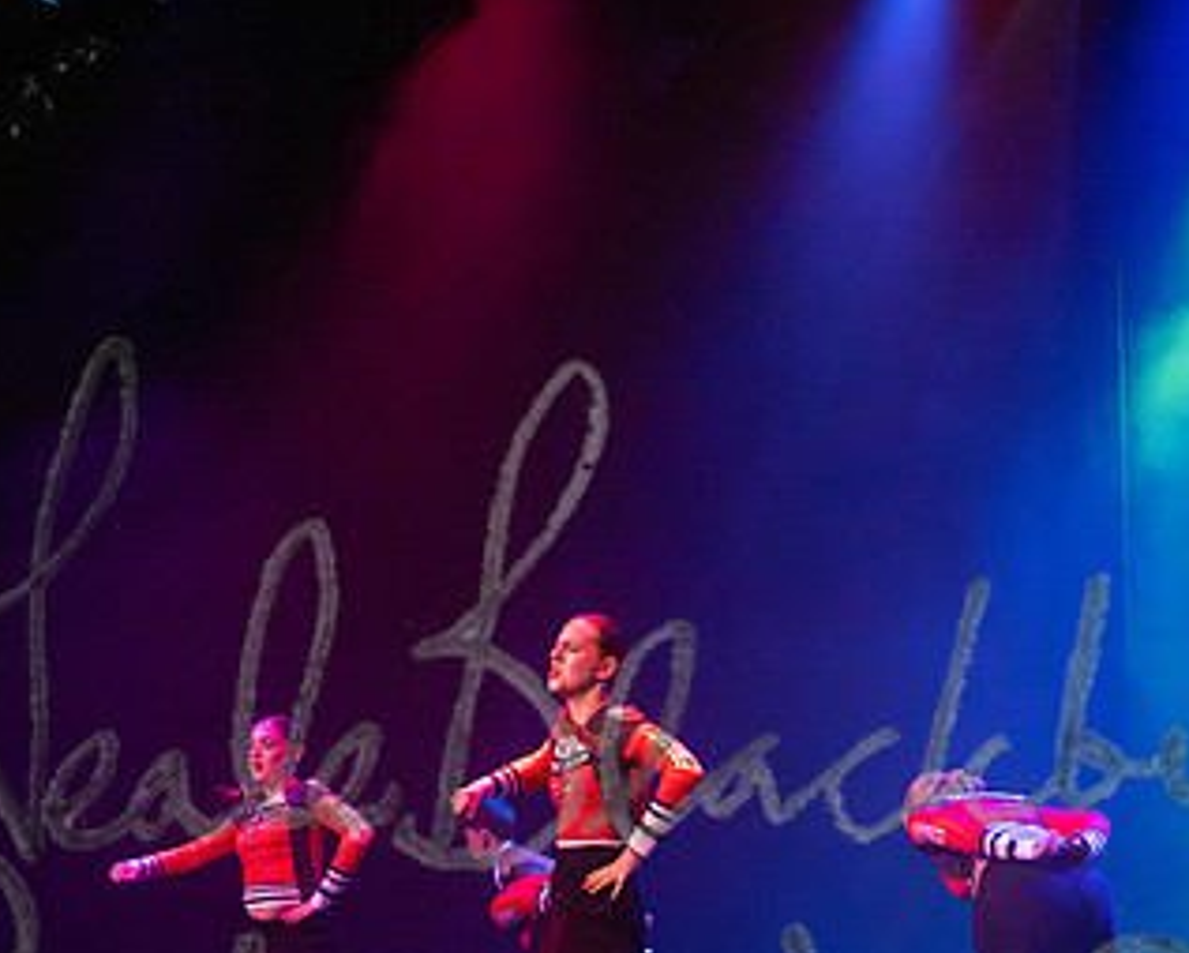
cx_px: 672
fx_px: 3521
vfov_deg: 15.4
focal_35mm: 100
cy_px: 623
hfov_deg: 19.2
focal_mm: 50
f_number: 5
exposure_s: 1/400
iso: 6400
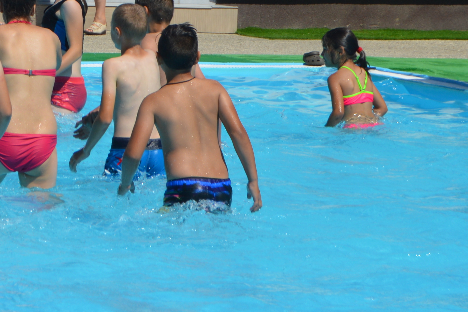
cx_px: -161
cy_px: -116
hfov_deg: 7.7
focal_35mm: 263
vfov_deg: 5.2
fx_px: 3413
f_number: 9
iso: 100
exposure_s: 1/320
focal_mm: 55
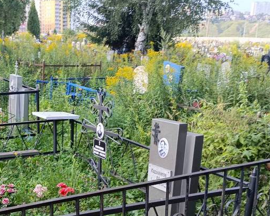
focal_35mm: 49
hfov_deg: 36.7
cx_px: 53
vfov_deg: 30.2
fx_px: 392
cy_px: 168
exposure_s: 1/100
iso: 129
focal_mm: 4.76
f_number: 1.69
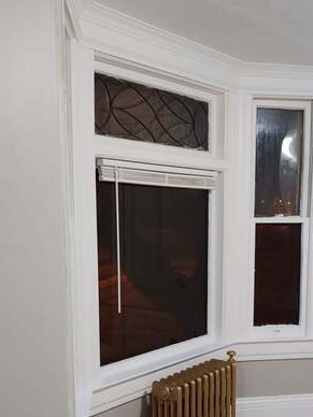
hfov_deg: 33.0
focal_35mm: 43
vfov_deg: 43.2
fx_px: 518
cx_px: 232
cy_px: 282
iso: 200
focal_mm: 4.23
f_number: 1.5
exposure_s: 1/30
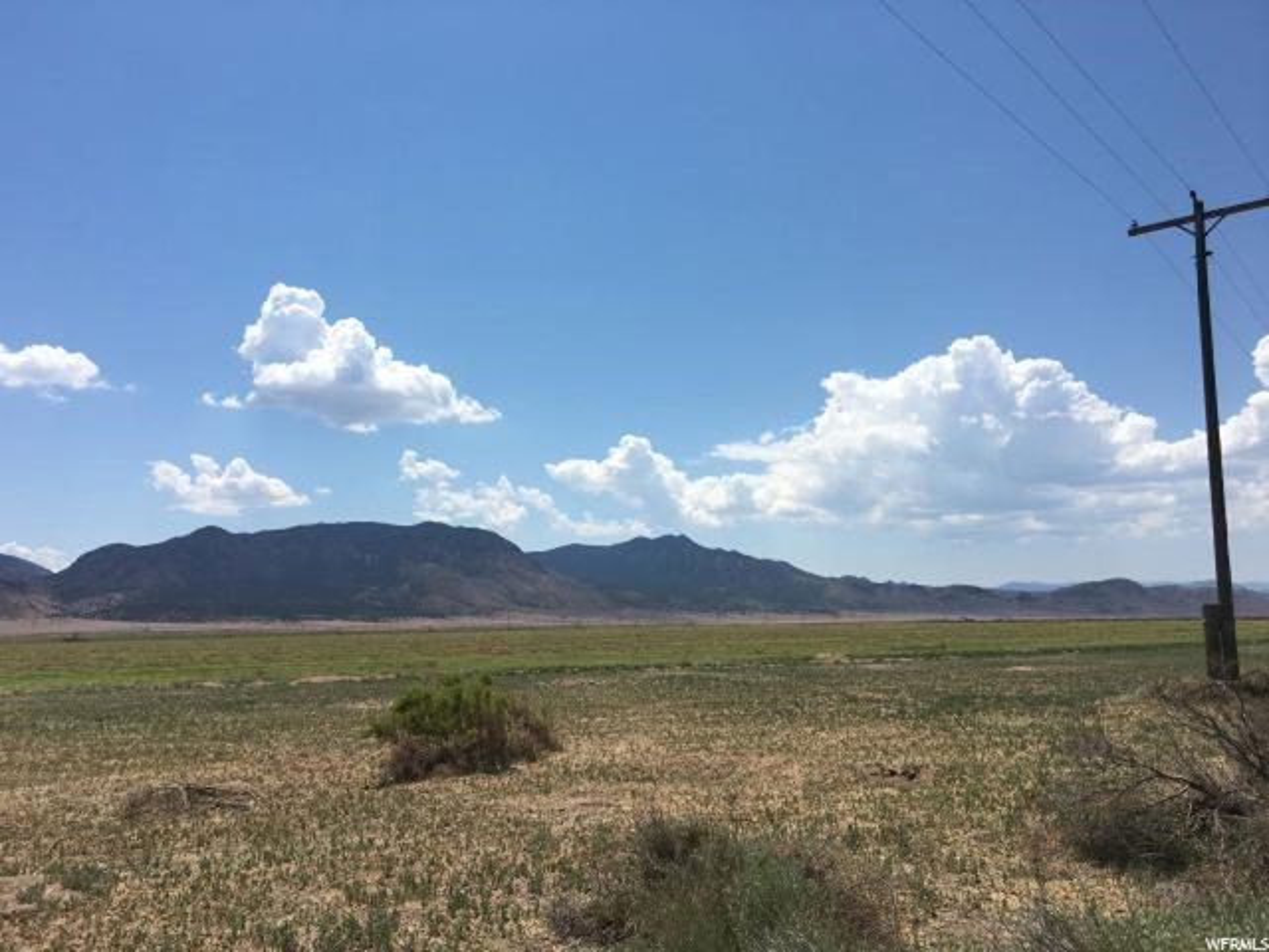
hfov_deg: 61.7
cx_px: 634
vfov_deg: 48.2
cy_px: 476
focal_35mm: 29
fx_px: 1063
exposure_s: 1/3344
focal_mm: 4.15
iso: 25
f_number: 2.2
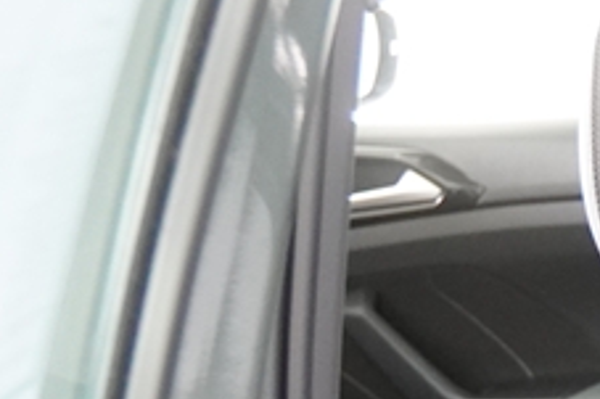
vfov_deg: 9.3
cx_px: 1282
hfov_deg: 12.4
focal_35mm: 142
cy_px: 678
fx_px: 2369
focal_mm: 21
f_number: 2.8
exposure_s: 1/160
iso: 2500
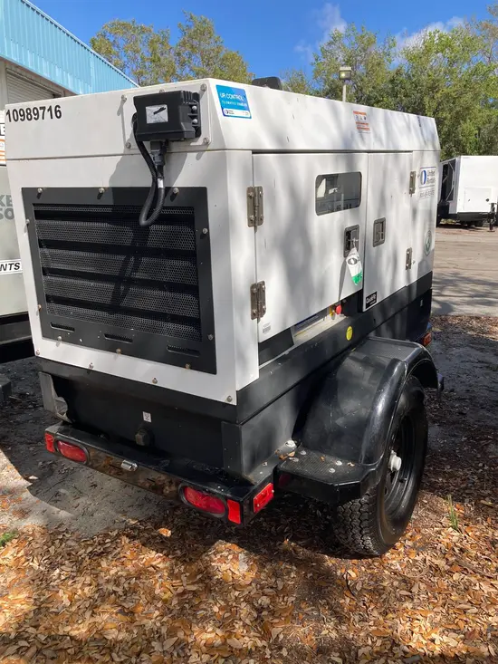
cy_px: 332
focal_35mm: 28
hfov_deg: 49.8
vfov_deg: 63.4
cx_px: 249
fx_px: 537
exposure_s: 1/1675
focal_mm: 3.99
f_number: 1.8
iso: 20
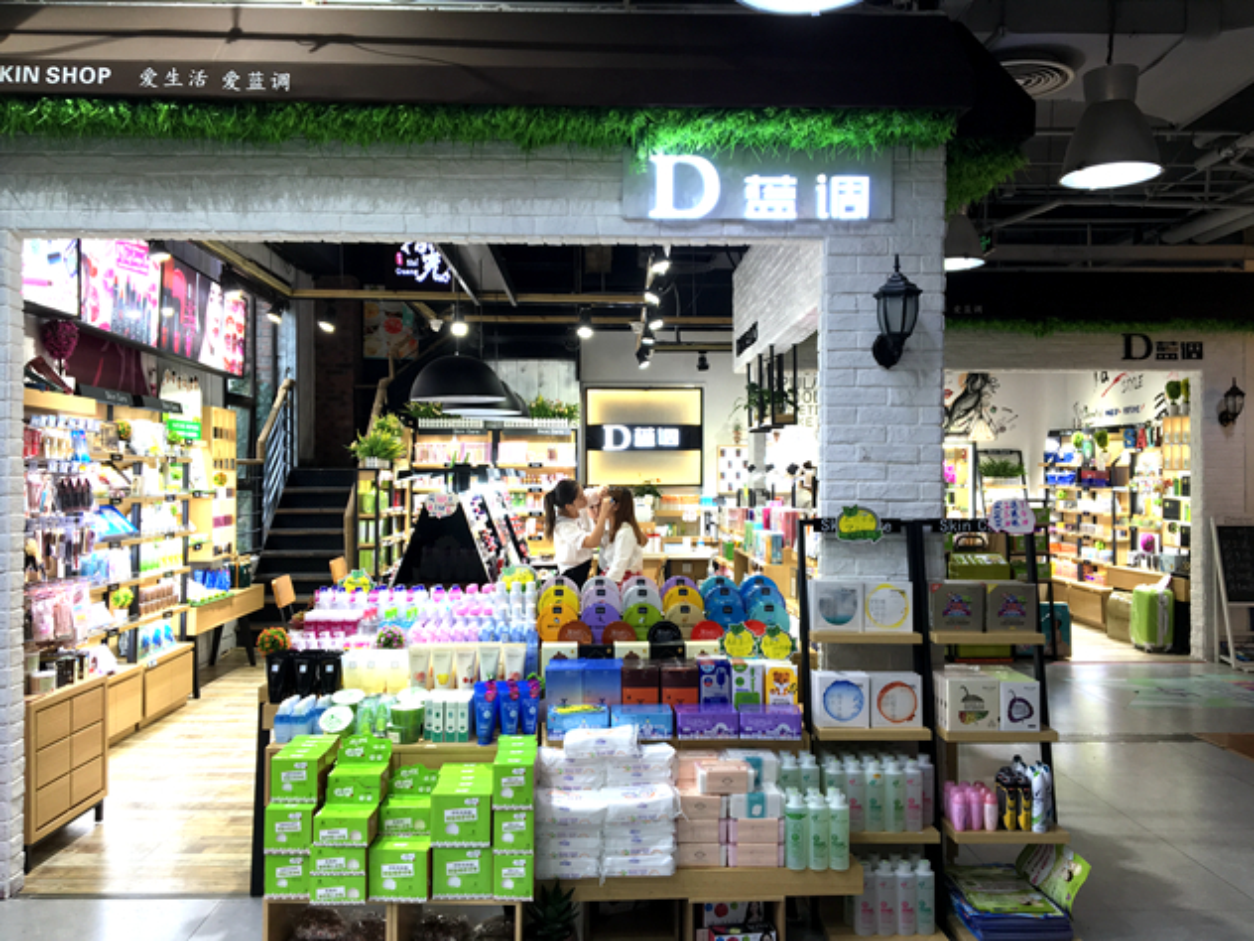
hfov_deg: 61.7
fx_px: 1051
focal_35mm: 29
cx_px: 627
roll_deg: +0.4
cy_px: 470
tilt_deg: +0.8
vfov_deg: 48.2
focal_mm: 4.15
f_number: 2.2
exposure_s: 1/33
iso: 32
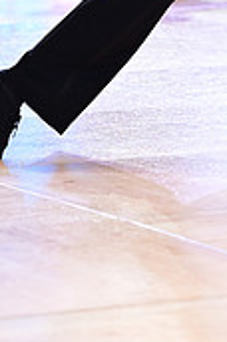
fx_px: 3532
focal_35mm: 372
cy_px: -185
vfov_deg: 5.5
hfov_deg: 3.7
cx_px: 352
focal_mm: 110
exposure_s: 1/400
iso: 2000
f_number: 2.8
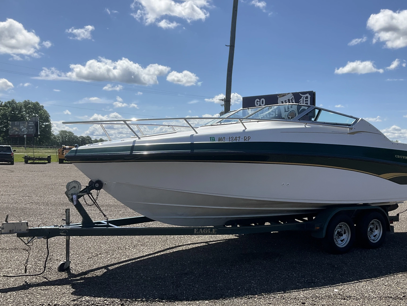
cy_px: 162
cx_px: 238
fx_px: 447
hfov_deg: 48.8
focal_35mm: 38
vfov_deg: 37.7
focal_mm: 3
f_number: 1.8
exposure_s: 1/2320
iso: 25
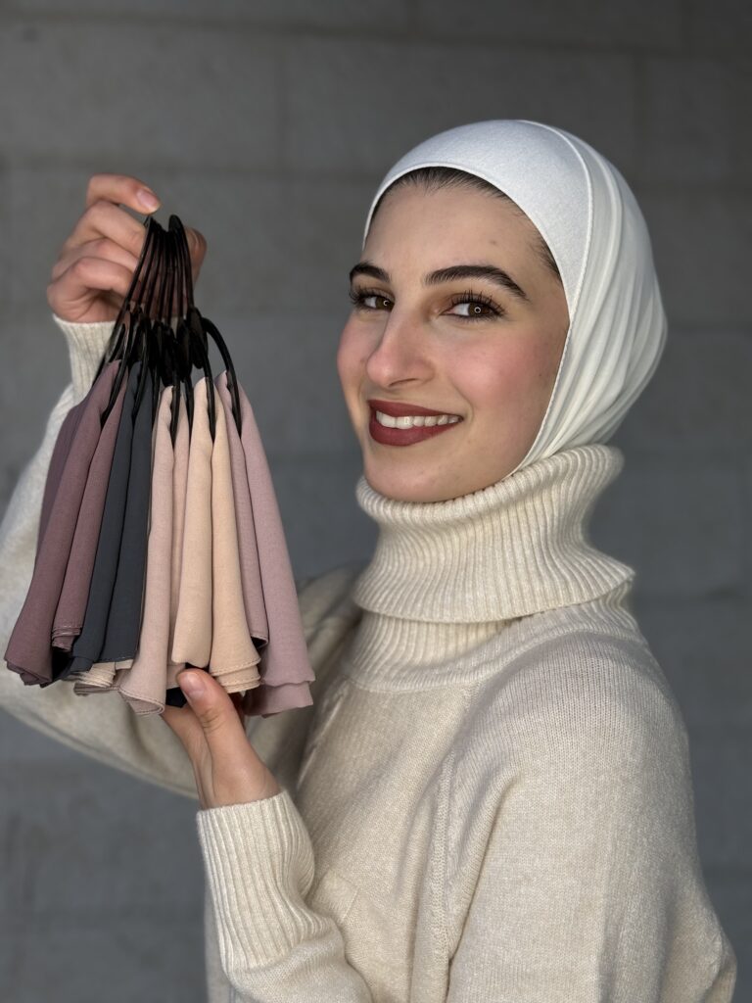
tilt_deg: +3.0
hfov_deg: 30.3
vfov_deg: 39.7
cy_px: 502
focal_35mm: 48
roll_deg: +1.0
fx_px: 1390
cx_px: 376
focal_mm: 6.76
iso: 50
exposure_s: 1/172
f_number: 1.78
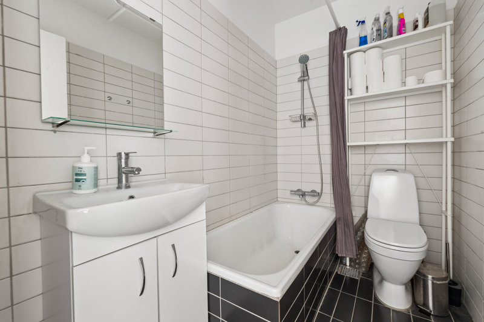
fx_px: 215
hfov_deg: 96.7
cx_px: 242
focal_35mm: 16
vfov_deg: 73.7
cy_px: 161
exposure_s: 2
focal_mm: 16
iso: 250
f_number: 10
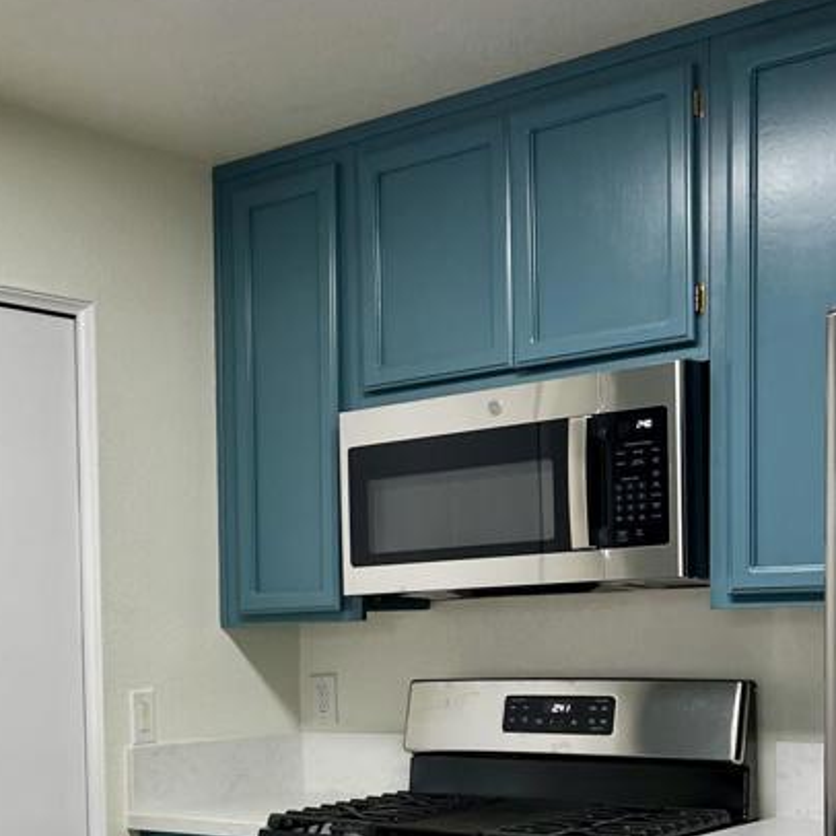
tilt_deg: -1.7
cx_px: 51
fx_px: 1585
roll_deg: +1.9
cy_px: 710
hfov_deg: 28.2
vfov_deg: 28.7
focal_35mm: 58
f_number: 1.5
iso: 100
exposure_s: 1/120
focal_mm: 5.7
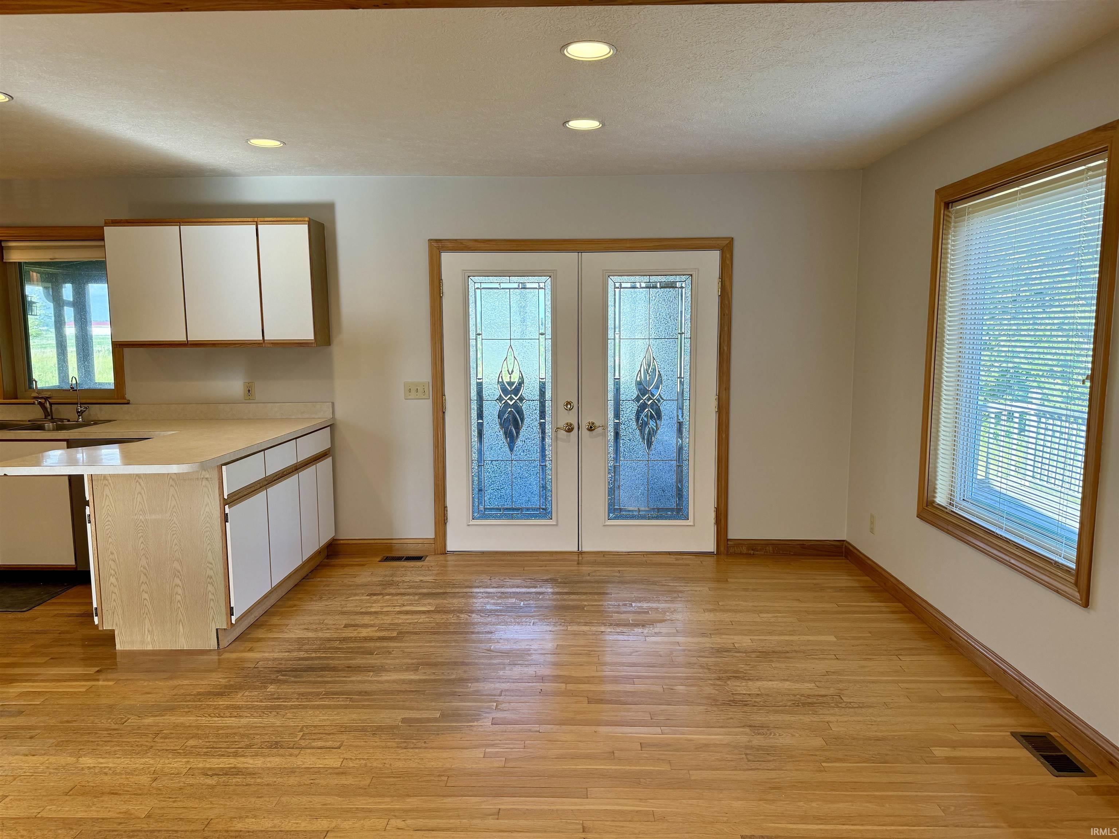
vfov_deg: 56.8
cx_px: 560
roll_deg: +0.2
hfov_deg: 71.6
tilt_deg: -7.1
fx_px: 776
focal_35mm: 24
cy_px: 420
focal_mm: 6.76
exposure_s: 1/153
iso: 100
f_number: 1.78
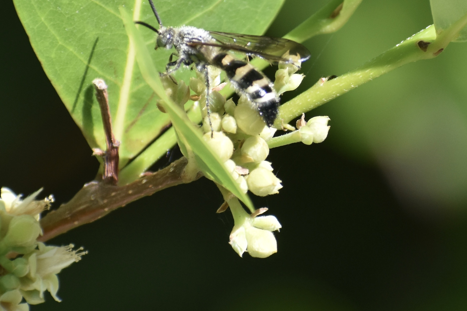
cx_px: 240
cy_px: 115
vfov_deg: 3.1
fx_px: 5720
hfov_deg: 4.7
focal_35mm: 441
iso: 500
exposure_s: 1/1000
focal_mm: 230
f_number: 5.6
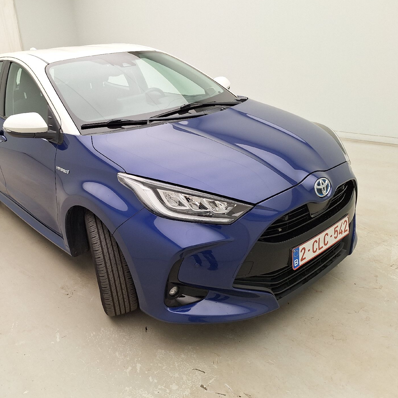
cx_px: 127
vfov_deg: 57.3
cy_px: 193
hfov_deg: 55.9
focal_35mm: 28
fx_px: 364
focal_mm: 5.54
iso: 50
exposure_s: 1/100
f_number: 1.8
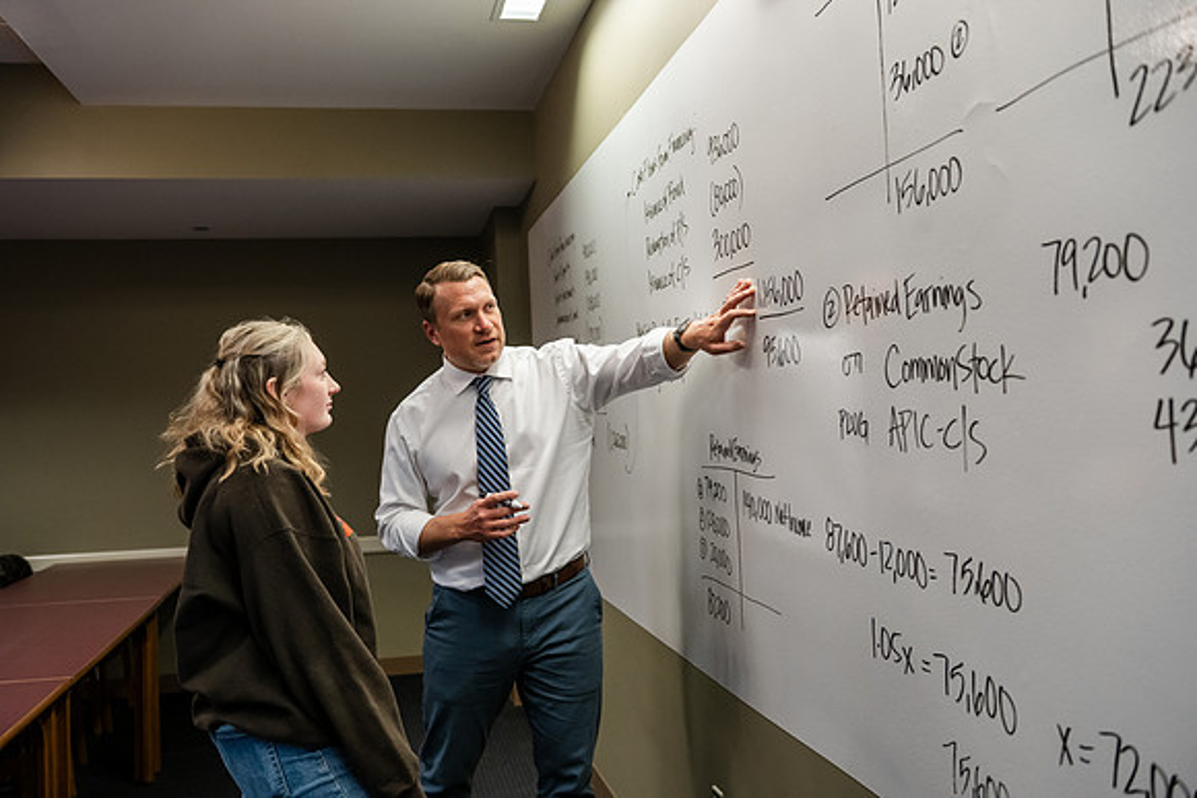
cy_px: 399
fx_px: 1164
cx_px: 598
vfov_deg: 37.9
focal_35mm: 35
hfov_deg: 54.4
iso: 1600
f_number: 4
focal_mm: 35
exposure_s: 1/200
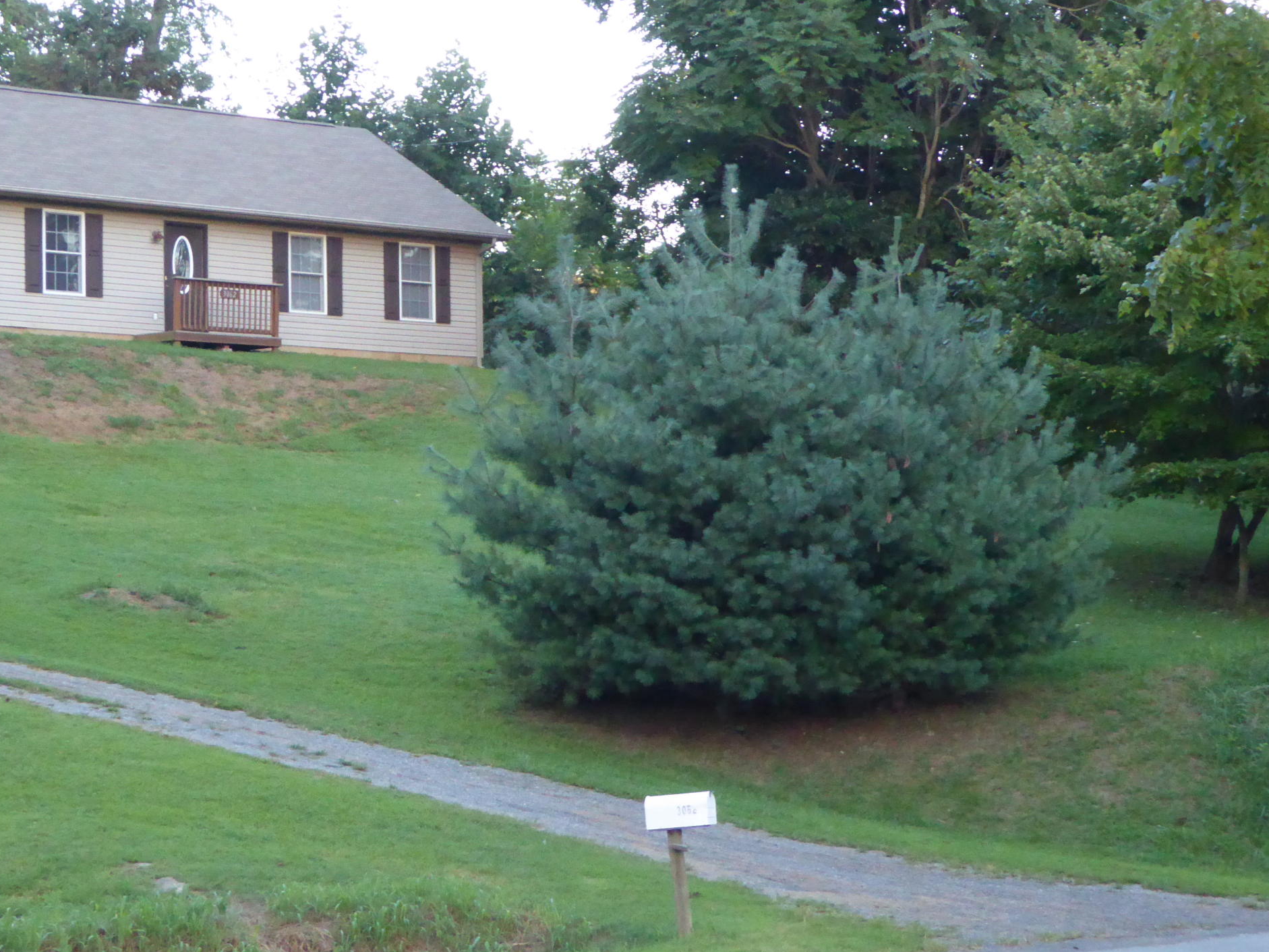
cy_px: 488
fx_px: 4032
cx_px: 445
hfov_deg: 17.8
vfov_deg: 13.5
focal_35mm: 110
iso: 800
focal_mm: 11.7
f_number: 4.4
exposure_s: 1/60
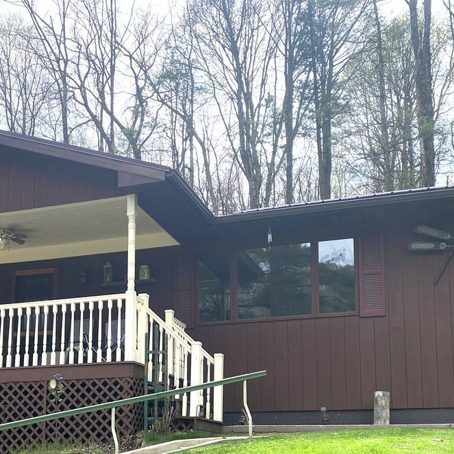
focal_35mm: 52
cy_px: 367
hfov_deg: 32.3
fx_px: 772
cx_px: 128
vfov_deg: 31.9
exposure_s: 1/1346
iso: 32
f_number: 1.8
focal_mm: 4.25
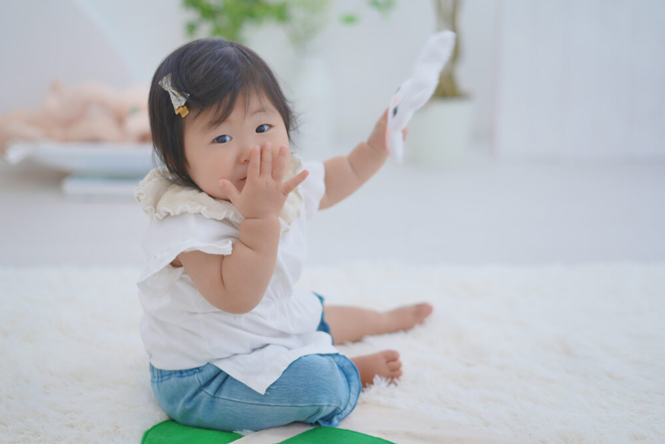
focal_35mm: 51
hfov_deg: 38.9
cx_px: 335
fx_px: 942
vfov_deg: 26.5
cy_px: 224
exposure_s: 1/125
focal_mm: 50
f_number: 2
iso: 100
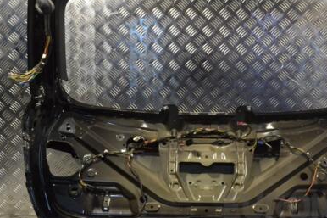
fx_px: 508
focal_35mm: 56
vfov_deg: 24.1
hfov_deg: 35.4
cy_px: 93
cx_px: 208
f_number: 8
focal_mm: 24
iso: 3200
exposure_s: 1/250
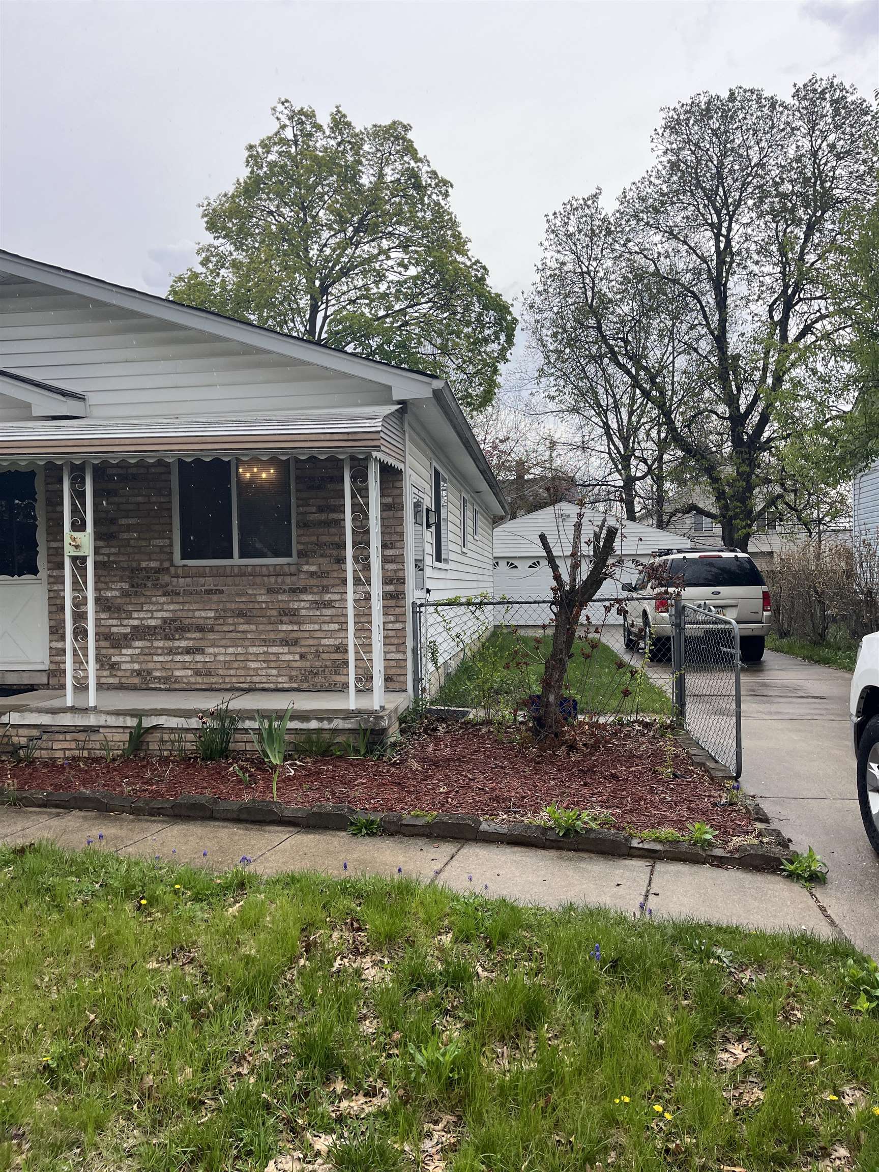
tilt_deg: -0.9
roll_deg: +1.6
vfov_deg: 67.3
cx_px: 440
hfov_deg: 53.1
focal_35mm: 26
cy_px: 586
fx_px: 880
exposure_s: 1/1129
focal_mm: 5.1
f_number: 1.6
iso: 50
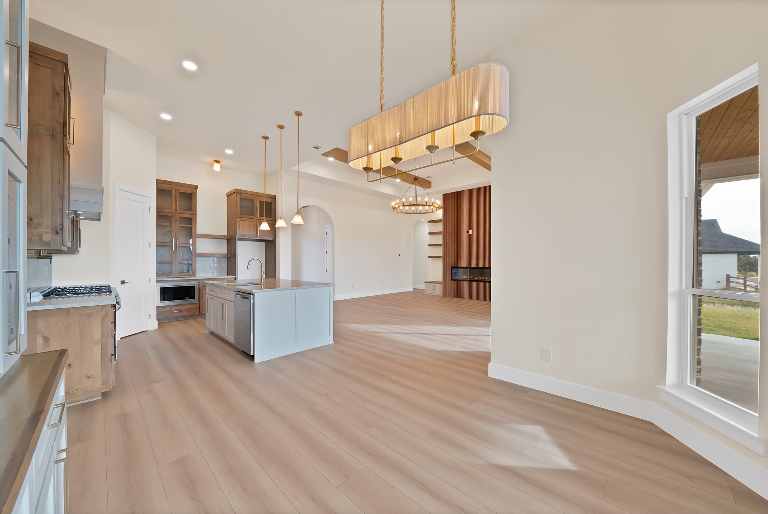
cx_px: 384
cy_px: 257
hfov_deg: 112.6
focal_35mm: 12
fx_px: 256
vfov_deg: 90.1
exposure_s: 1/10
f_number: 9
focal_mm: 12
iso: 640
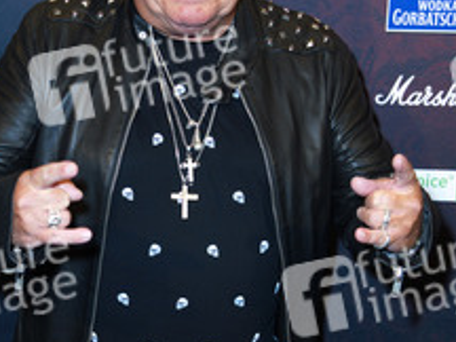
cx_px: 200
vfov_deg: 22.9
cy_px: 182
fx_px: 843
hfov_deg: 30.2
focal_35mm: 64
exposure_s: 1/250
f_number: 5
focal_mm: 36
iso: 500
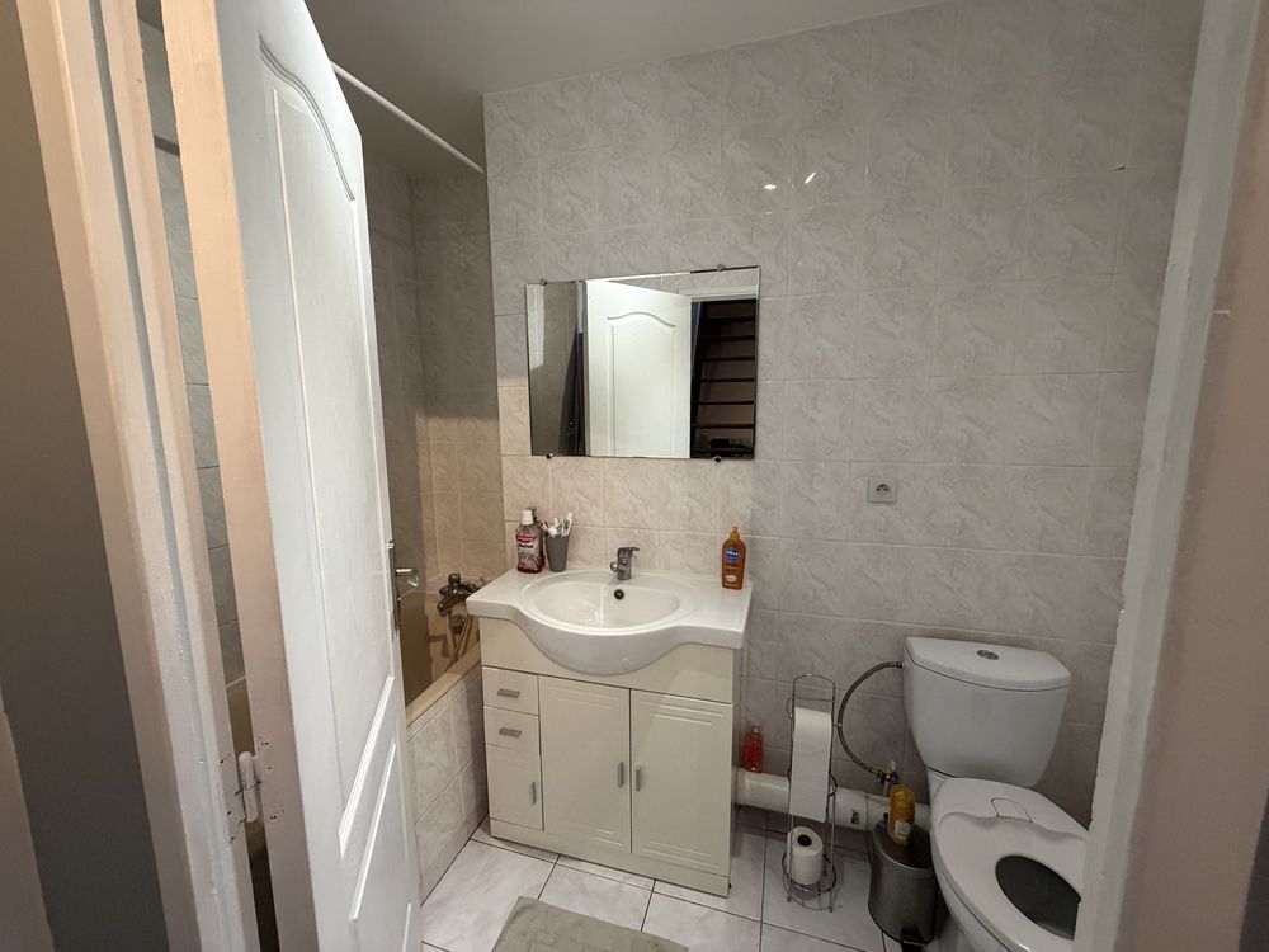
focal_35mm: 14
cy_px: 476
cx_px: 634
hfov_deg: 102.1
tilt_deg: -7.9
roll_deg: +1.0
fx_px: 513
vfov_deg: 85.7
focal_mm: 2.22
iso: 400
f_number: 2.2
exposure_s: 1/50
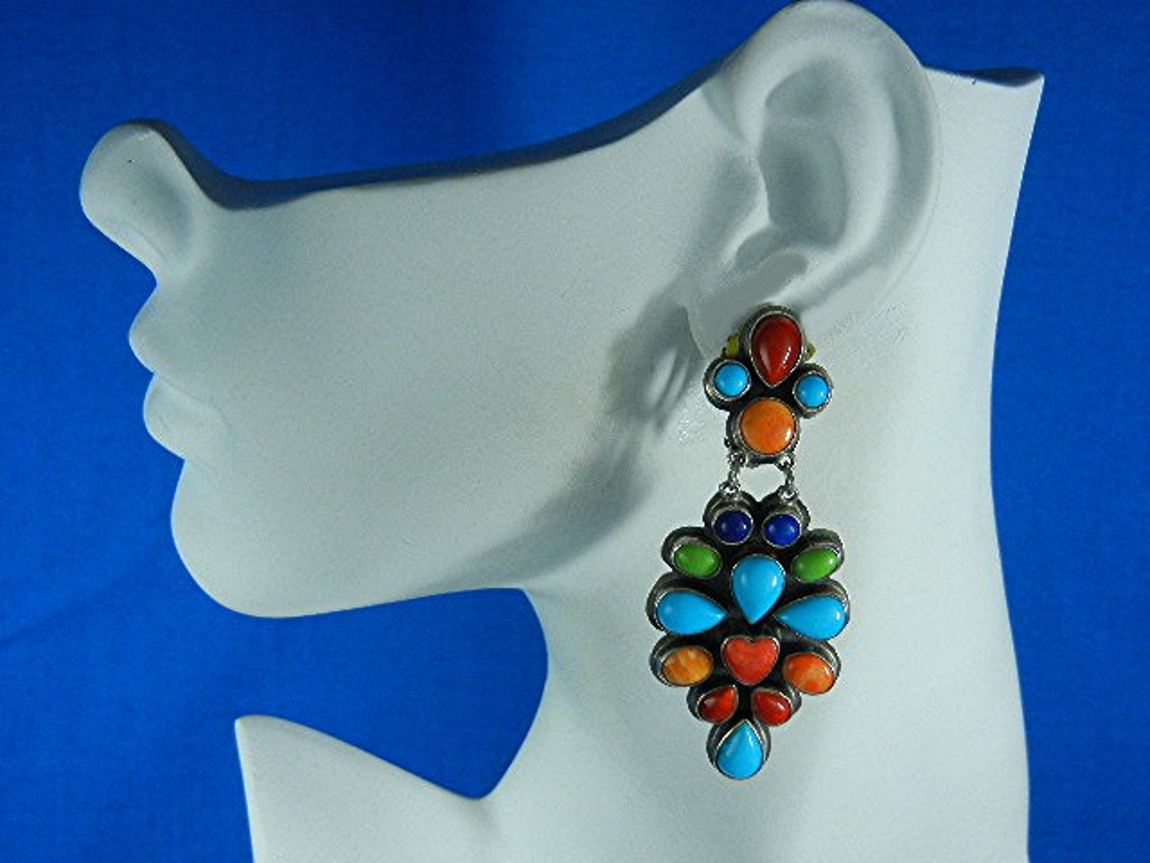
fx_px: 1960
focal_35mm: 59
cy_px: 432
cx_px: 575
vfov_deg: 24.8
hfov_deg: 32.7
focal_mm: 10.6
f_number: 4
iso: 313
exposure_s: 1/54.3
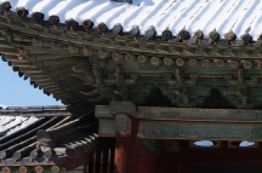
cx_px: 392
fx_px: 1009
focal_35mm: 139
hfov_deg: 13.9
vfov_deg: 9.7
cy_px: 221
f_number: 13
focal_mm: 20
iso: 200
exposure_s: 1/250
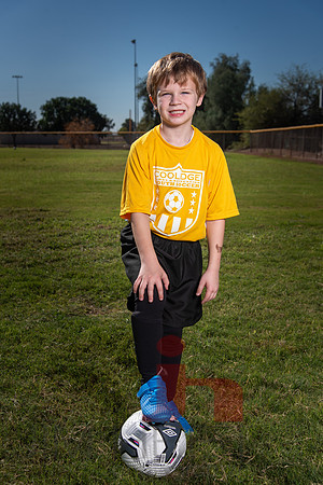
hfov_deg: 28.1
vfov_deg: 41.1
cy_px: 242
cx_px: 162
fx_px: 646
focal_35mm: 48
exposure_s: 1/1000
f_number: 5.6
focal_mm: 48
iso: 100
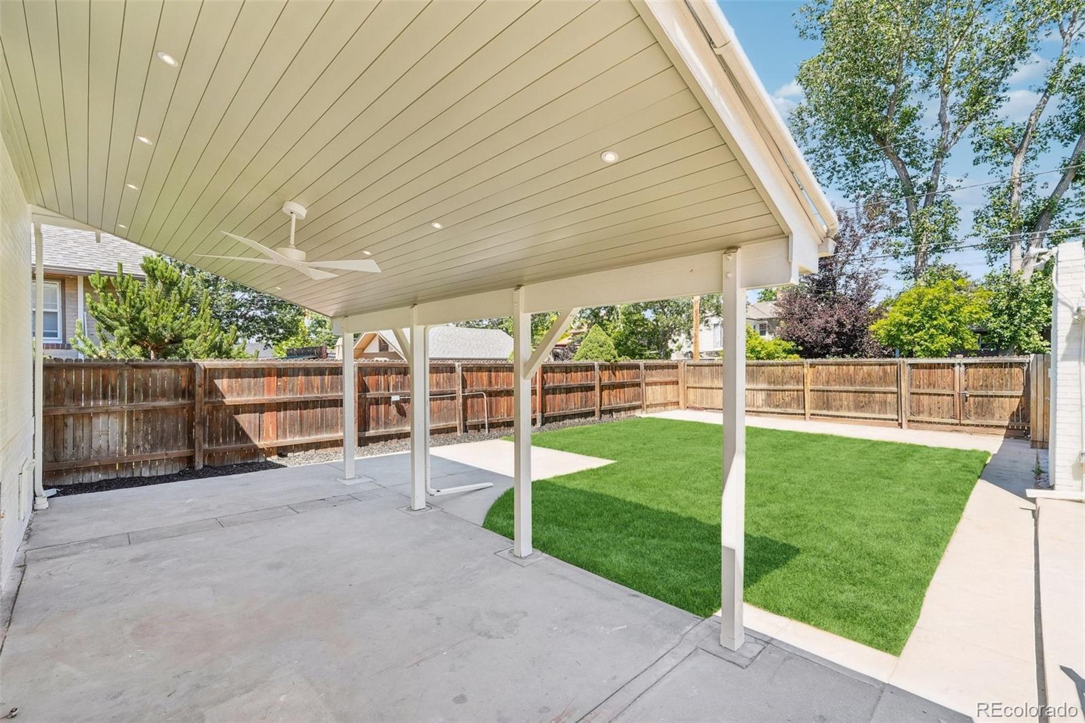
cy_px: 362
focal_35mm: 15
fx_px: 452
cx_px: 542
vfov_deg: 77.3
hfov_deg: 100.4
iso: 800
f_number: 8
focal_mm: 10
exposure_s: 1/200
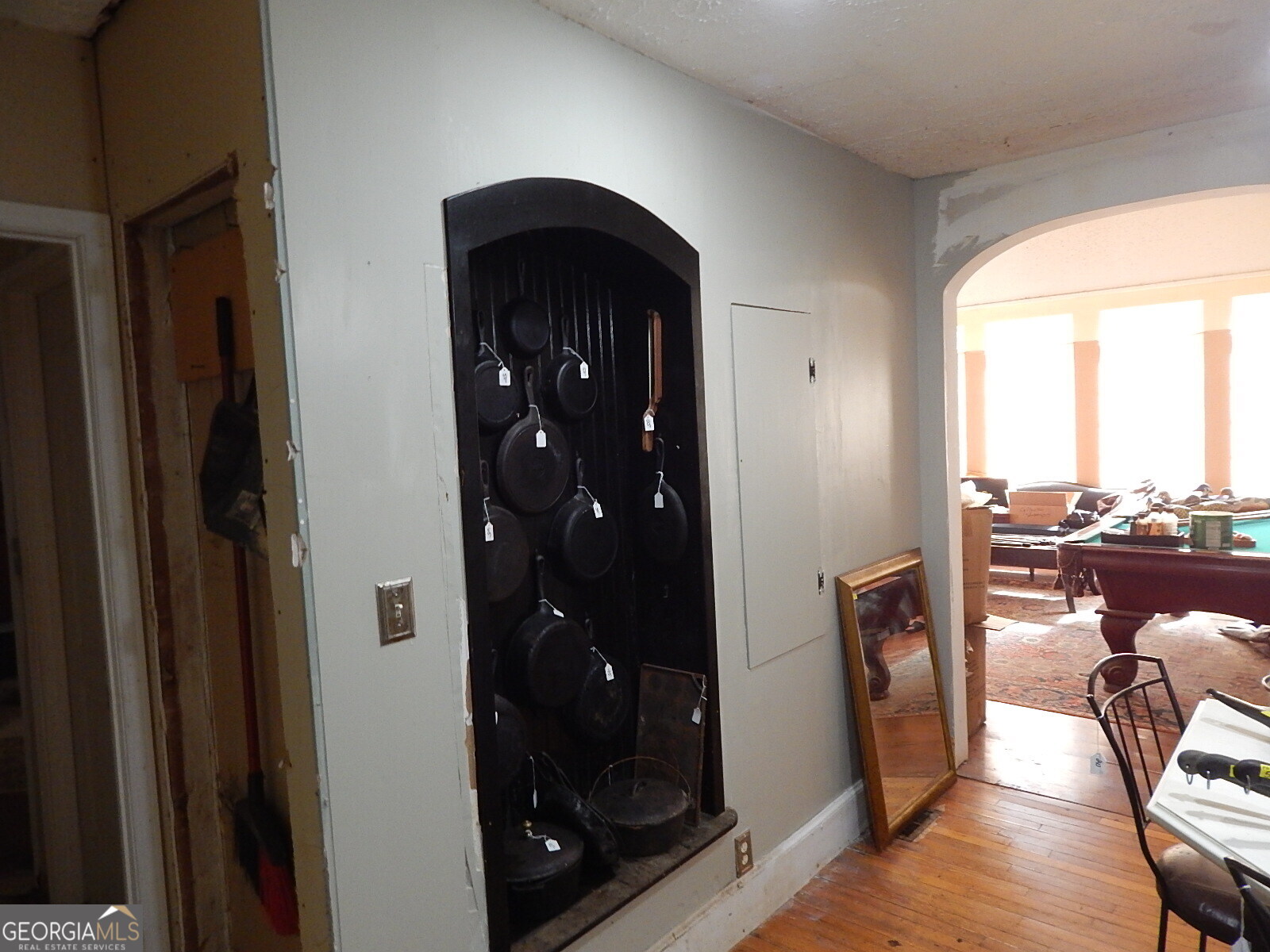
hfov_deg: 73.9
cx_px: 635
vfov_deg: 58.9
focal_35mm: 23
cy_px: 476
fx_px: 844
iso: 360
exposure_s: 1/30
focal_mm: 4
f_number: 3
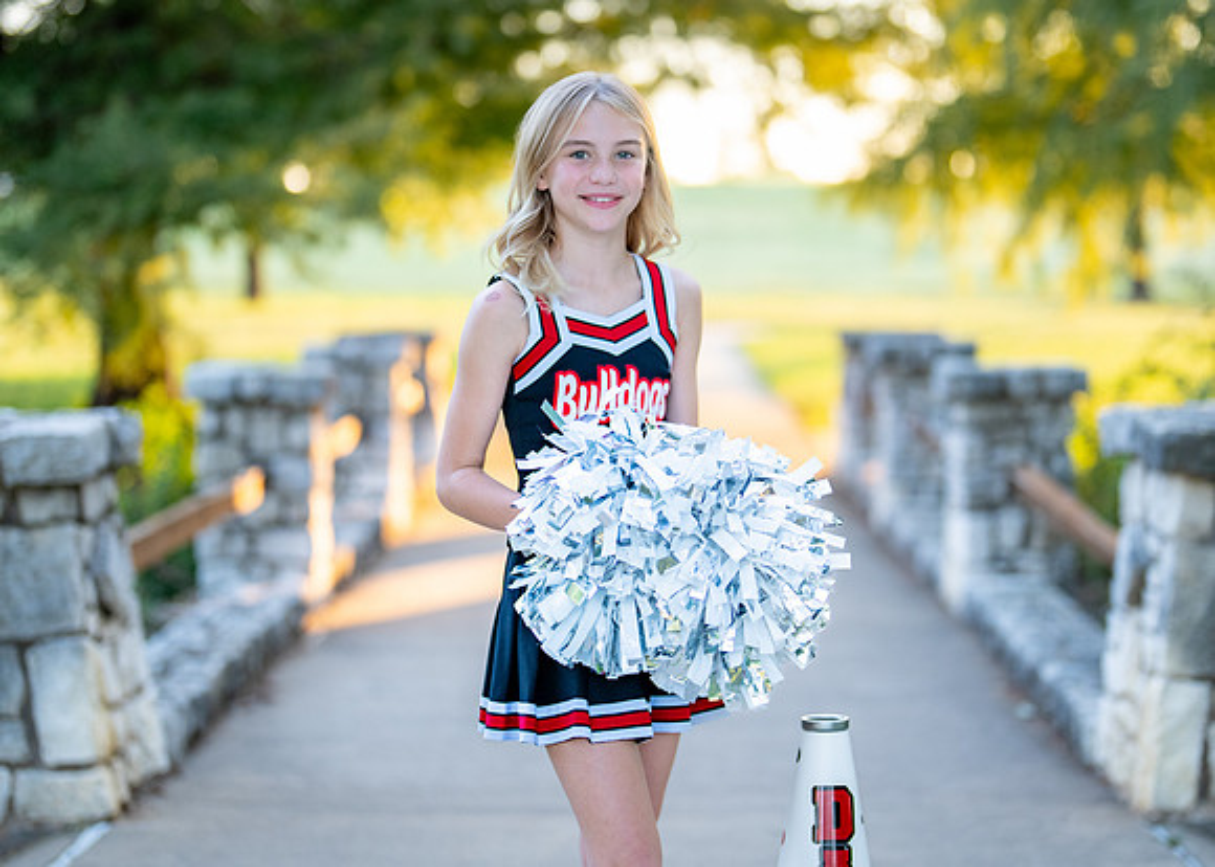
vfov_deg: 19.5
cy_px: 382
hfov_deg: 27.0
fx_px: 2528
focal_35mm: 73
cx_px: 634
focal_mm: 50
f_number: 1.2
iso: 320
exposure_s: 1/800
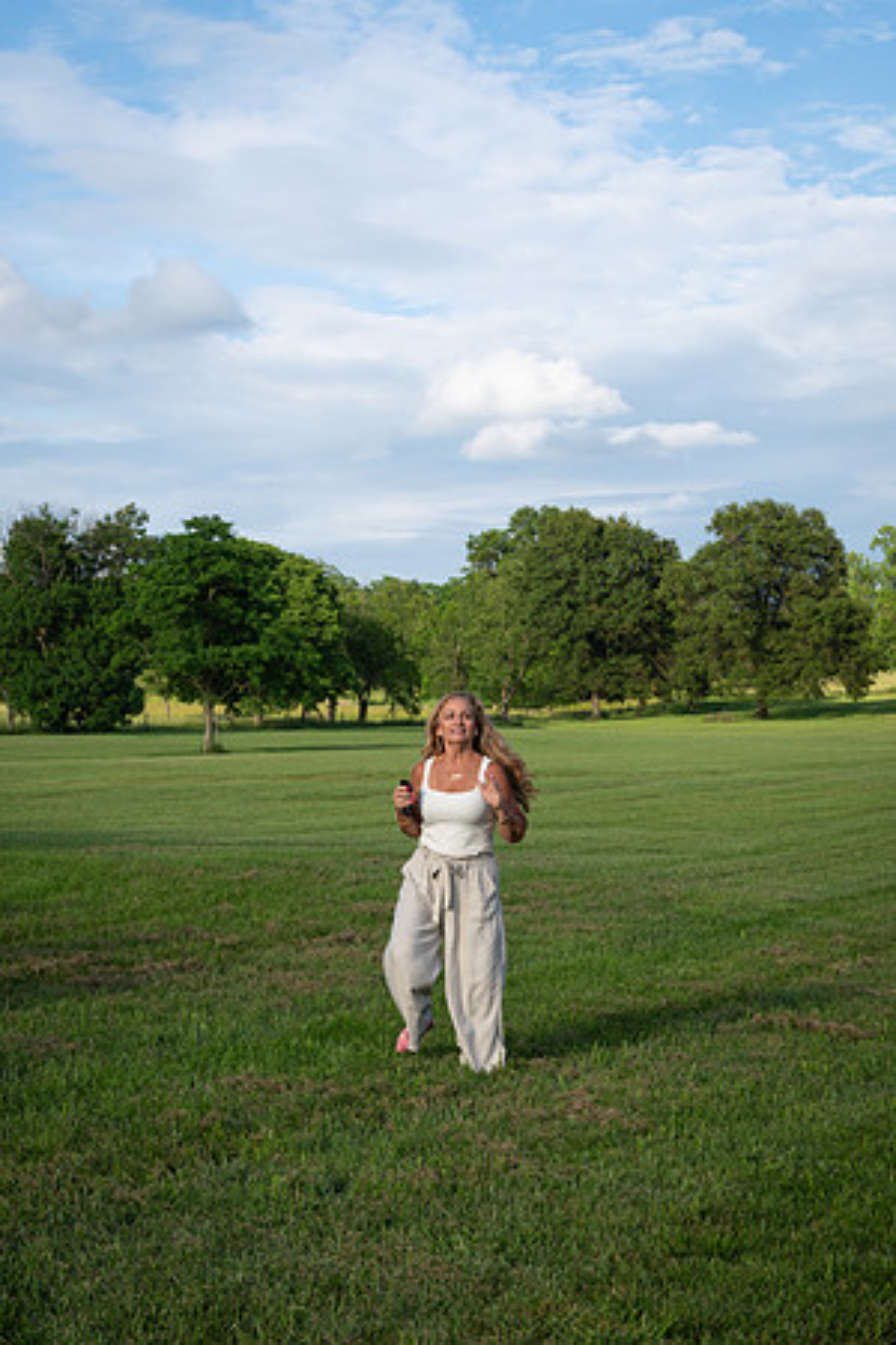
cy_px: 879
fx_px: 2342
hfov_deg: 21.6
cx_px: 347
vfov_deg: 31.8
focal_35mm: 63
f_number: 9
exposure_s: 1/200
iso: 125
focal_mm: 32
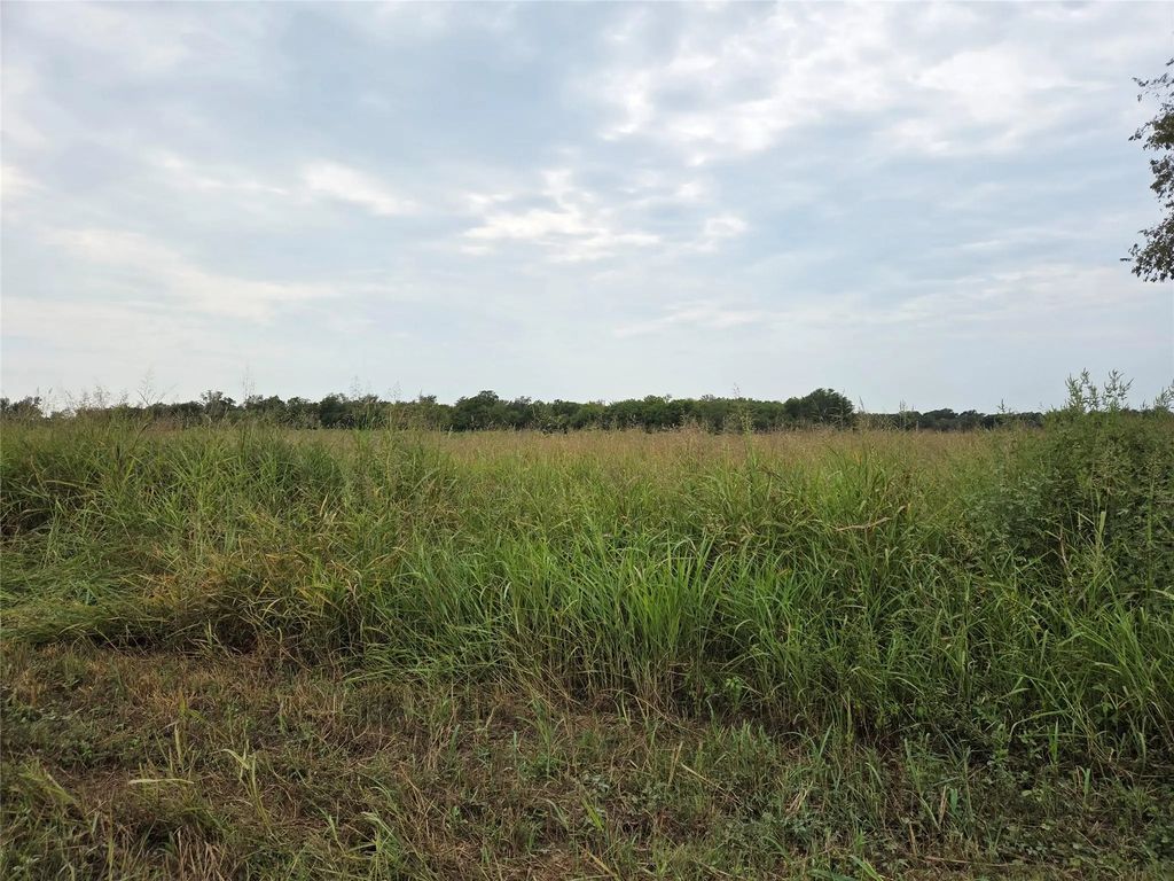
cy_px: 440
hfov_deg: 73.9
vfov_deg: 58.9
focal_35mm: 23
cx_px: 587
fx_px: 780
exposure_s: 1/3945
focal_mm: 5.4
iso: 80
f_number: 1.8
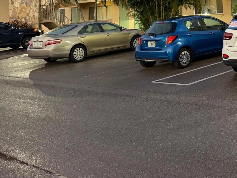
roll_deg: +4.5
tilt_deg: +4.2
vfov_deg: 23.3
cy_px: -29
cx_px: 280
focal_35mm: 58
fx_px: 397
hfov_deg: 29.0
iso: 320
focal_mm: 6.76
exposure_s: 1/60
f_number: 1.78
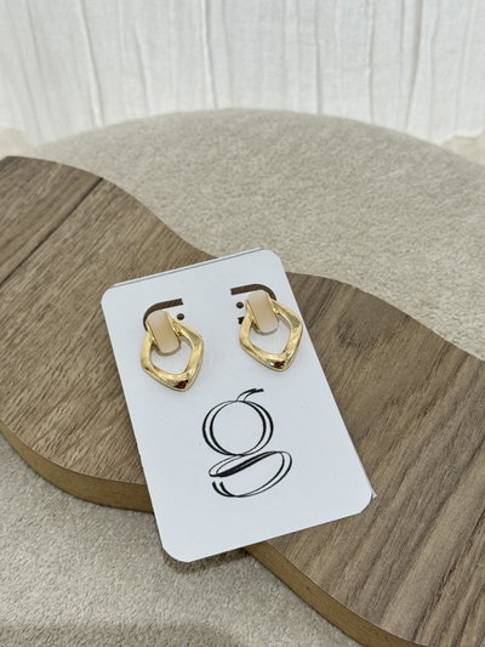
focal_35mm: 48
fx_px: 896
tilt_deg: -51.8
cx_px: 242
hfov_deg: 30.3
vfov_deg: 39.6
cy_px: 324
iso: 125
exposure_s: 1/100
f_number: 1.78
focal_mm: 6.76
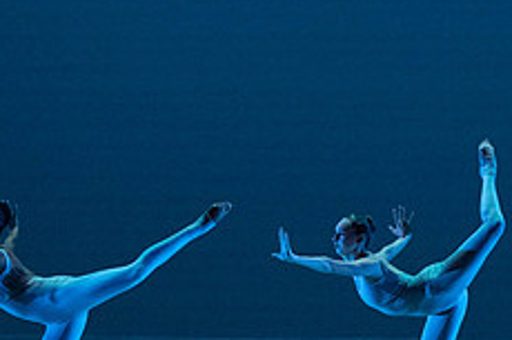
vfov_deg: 3.0
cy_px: 168
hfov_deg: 4.6
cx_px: 430
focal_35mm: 452
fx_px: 6424
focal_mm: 179
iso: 16000
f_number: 5.6
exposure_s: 1/400
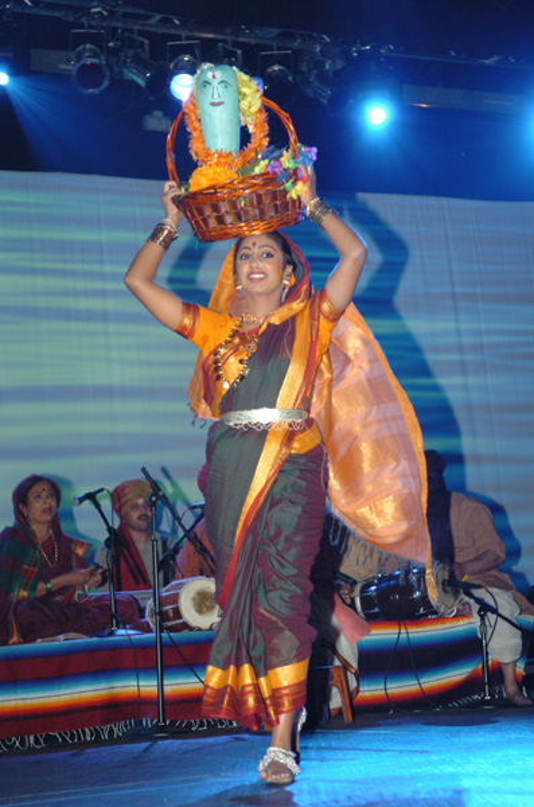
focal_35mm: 82
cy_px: 404
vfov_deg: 24.7
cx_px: 267
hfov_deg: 16.5
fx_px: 1845
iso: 800
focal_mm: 55
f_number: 2.8
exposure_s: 1/100
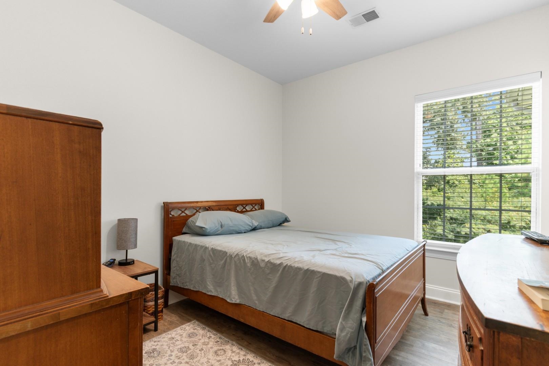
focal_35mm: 17
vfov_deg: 70.4
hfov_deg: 93.3
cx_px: 274
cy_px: 183
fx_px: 259
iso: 100
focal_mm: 11.5
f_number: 4.8
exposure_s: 1/5
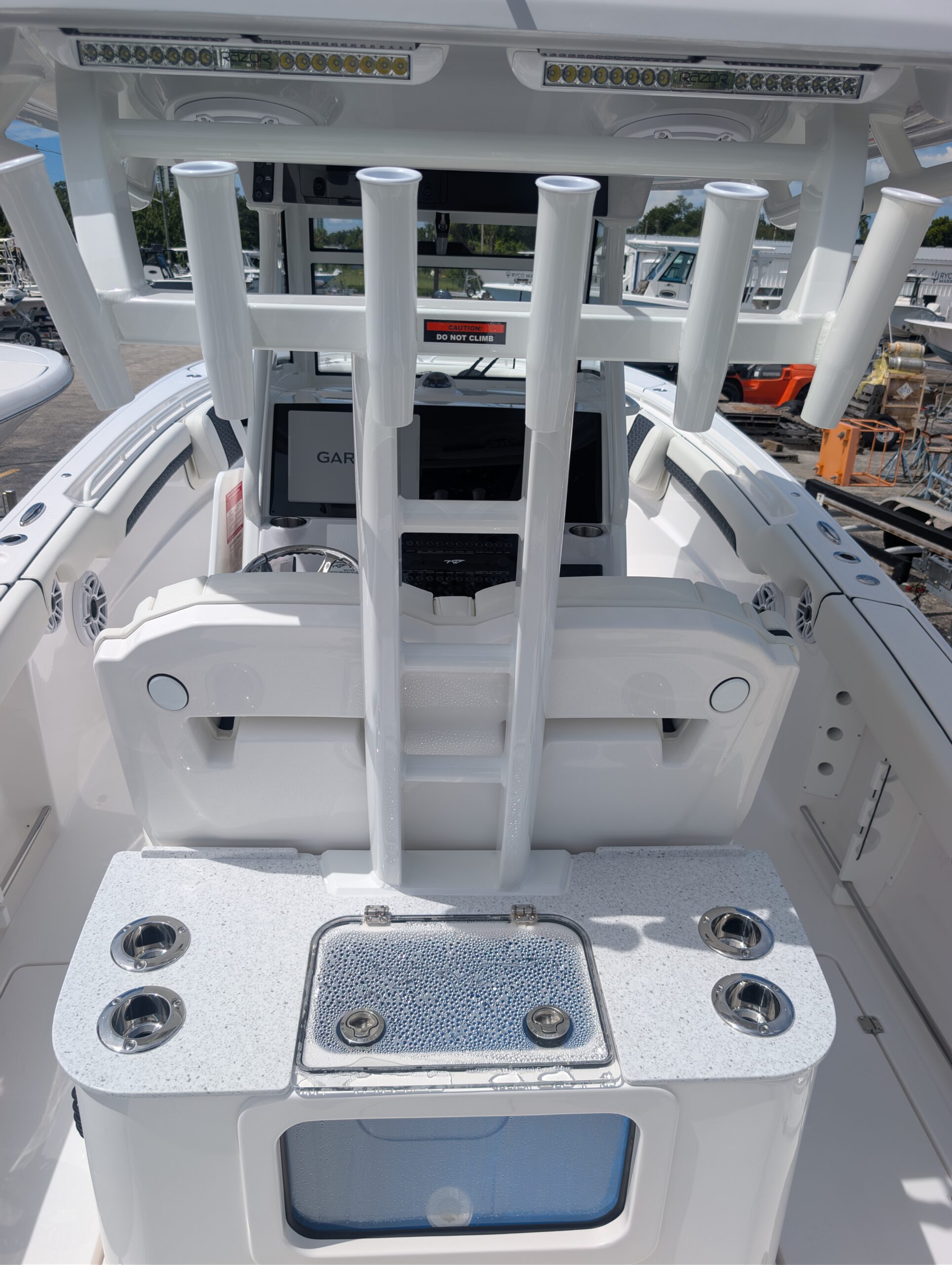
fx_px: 878
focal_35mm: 24
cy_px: 632
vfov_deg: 71.5
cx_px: 476
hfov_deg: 56.9
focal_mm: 6.9
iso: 21
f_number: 1.68
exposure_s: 1/2451
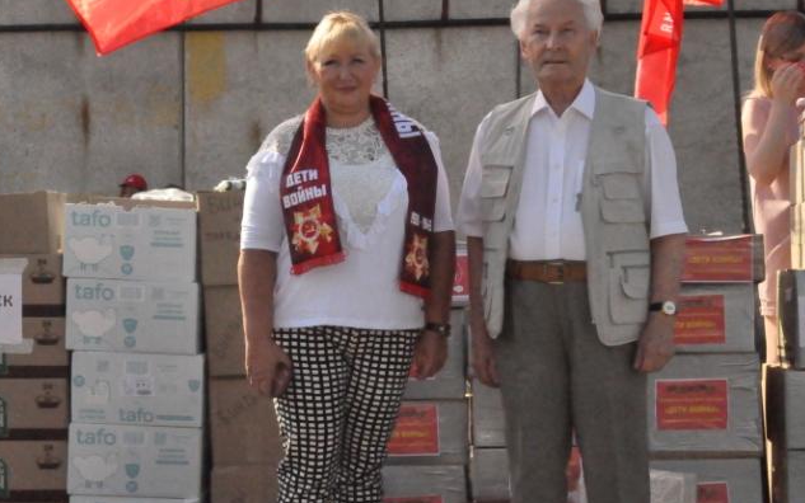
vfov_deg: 16.5
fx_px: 1734
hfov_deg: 26.1
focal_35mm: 79
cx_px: 380
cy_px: 259
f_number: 14
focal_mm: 32
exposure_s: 1/4000
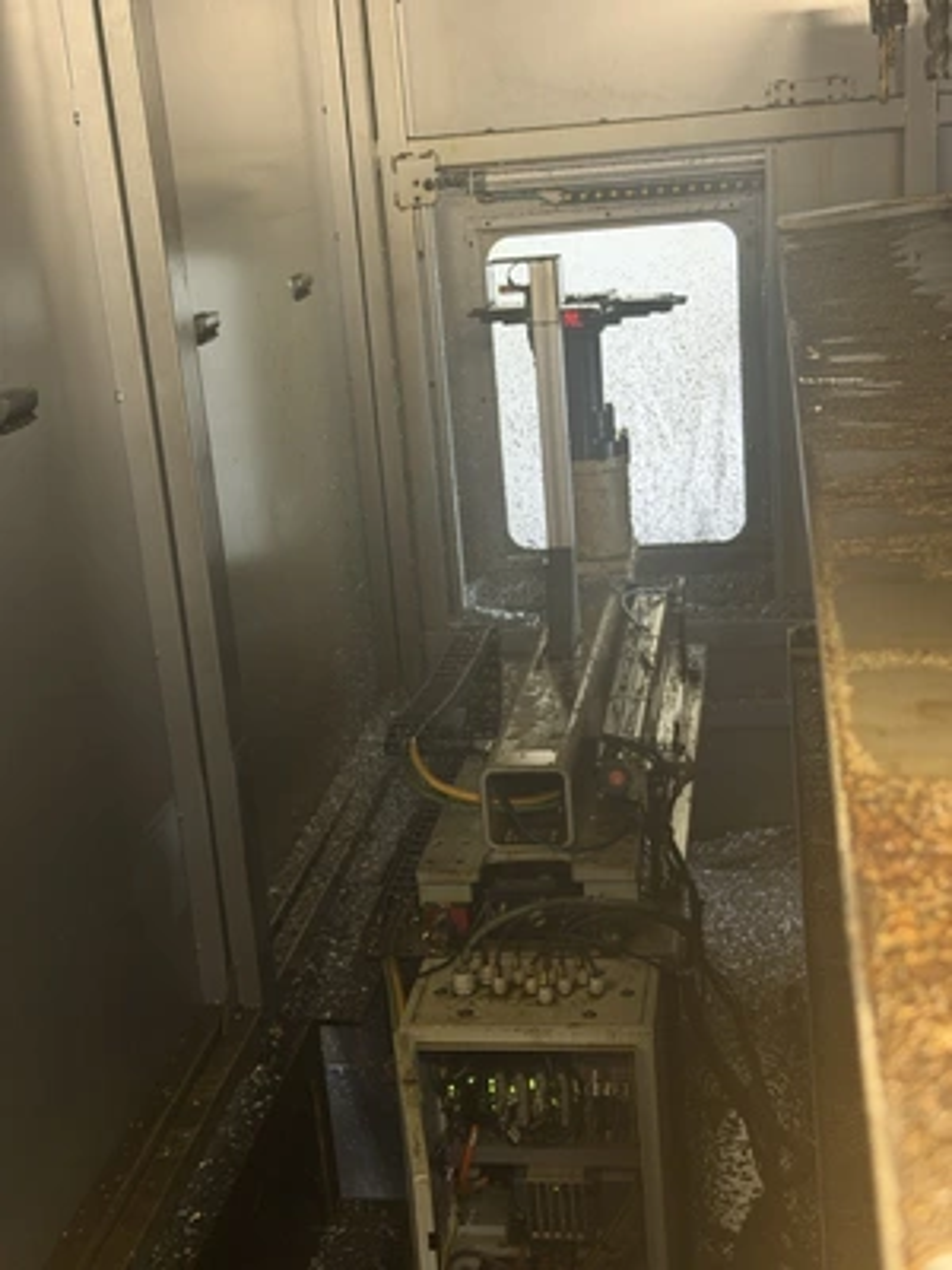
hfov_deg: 30.3
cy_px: 635
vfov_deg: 39.7
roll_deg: +5.2
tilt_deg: -17.1
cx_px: 476
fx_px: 1760
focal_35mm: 48
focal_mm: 6.76
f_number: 1.78
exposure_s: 1/40
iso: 320
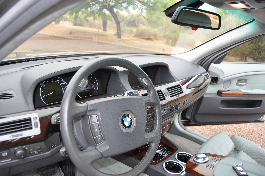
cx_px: 132
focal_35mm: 27
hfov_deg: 67.4
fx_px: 199
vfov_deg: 47.8
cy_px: 88
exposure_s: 1/200
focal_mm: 18
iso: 220
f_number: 3.5
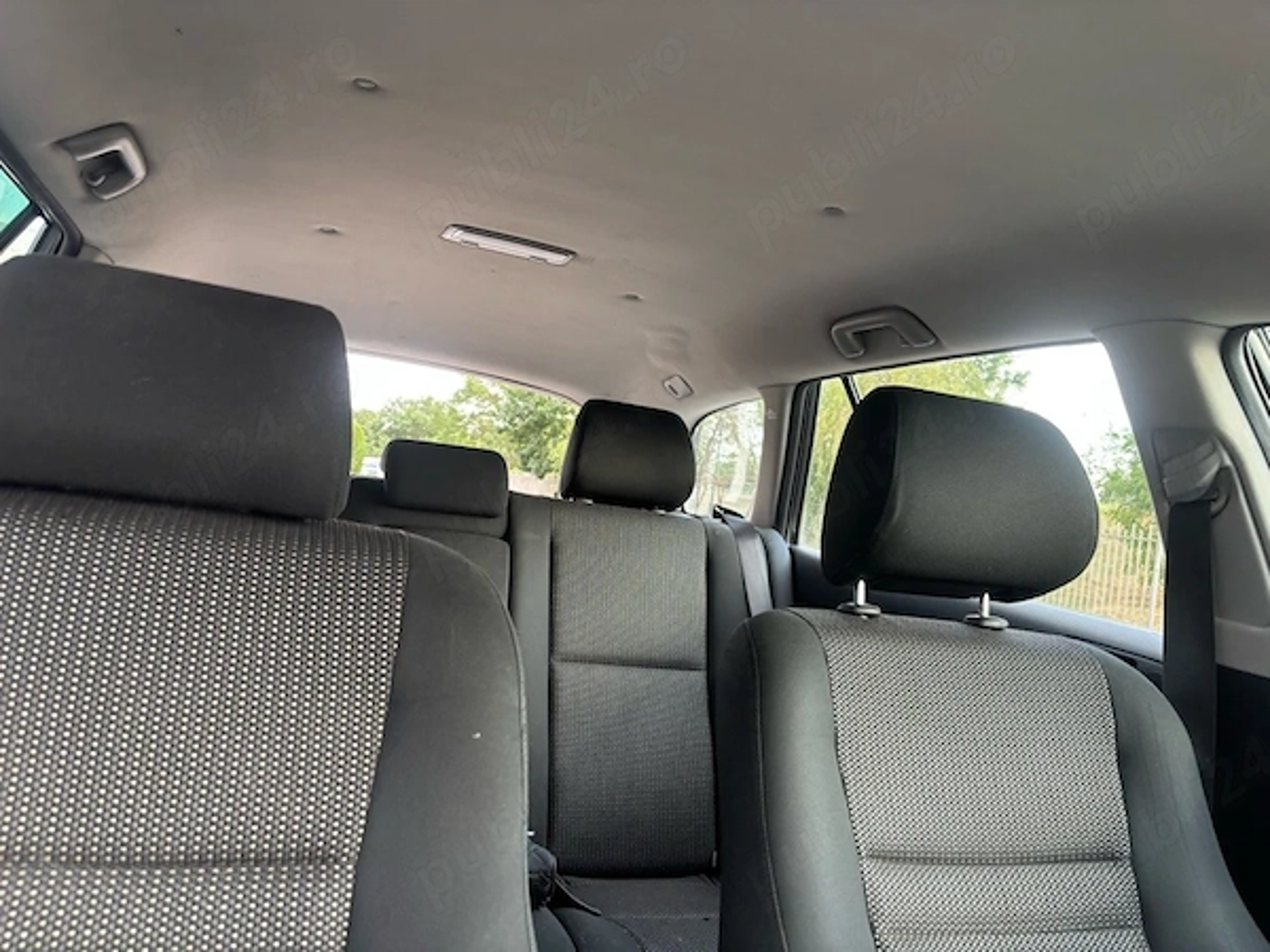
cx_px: 635
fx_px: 954
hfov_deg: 67.3
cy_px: 476
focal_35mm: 26
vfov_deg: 53.1
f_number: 1.6
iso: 64
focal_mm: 5.96
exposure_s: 1/60
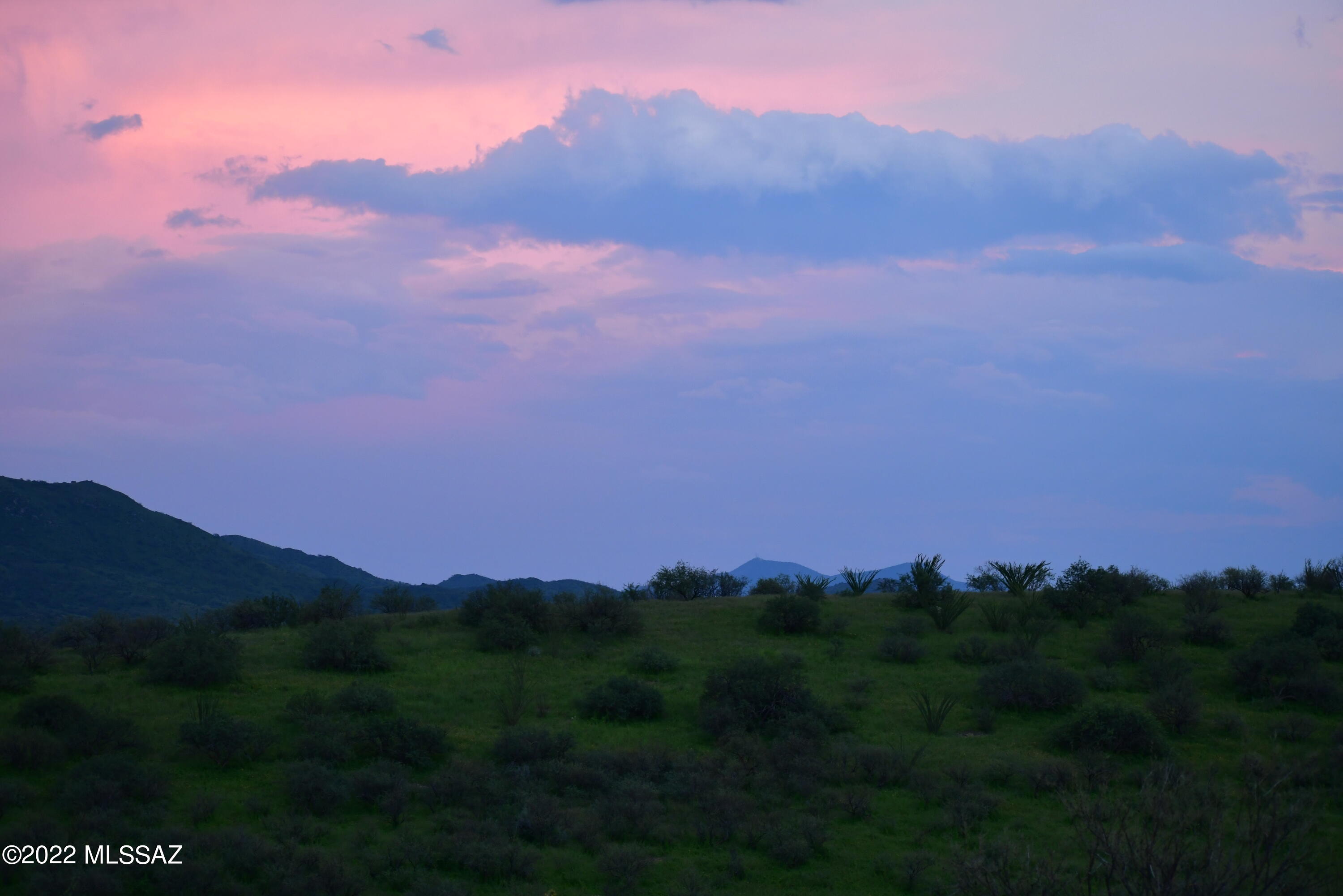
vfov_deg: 13.0
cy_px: 448
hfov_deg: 19.5
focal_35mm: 105
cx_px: 672
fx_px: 3917
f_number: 5
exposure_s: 1/80
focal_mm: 70
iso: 800
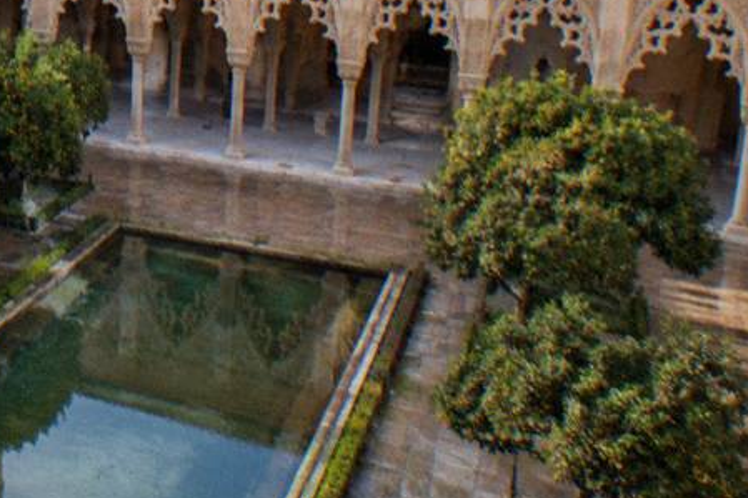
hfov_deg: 21.8
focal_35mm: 89
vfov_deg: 15.3
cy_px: 103
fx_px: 1848
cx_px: -40
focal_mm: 40
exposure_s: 1/100
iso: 200
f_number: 11
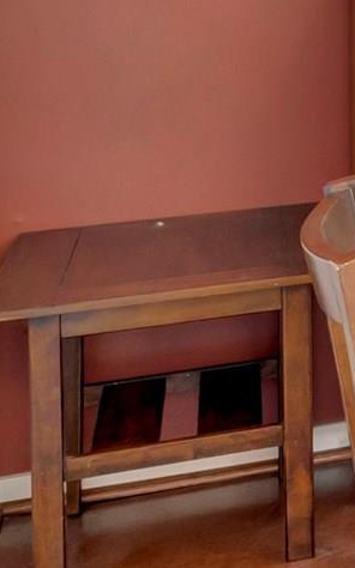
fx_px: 1533
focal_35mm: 99
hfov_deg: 9.3
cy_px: -147
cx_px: 1172
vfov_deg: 19.5
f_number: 8
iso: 200
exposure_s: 1/8
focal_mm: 10
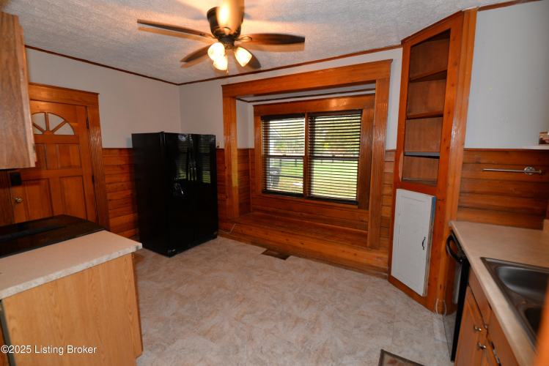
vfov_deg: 77.4
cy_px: 183
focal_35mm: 15
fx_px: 229
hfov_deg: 100.4
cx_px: 274
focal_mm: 15
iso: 400
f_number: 4
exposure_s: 1/60
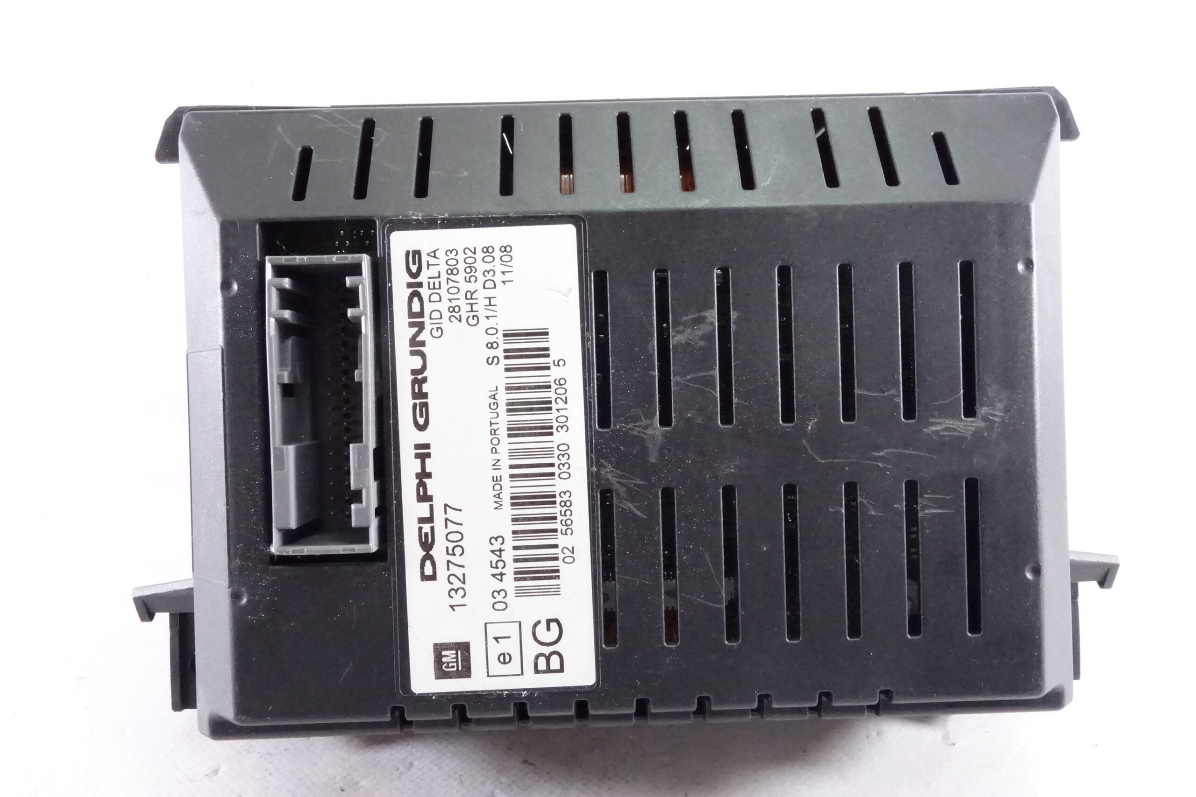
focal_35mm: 28
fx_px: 930
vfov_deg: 46.4
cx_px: 598
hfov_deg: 65.5
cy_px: 398
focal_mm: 10.4
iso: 6400
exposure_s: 1/30
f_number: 11
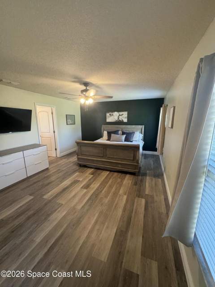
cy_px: 144
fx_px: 116
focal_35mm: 14
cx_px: 108
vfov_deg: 102.1
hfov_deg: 85.7
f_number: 2.2
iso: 400
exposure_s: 1/60
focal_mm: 2.22
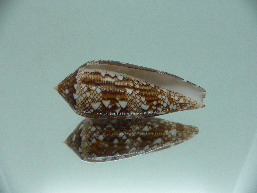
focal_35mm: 35
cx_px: 128
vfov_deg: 40.7
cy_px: 96
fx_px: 260
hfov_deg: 52.6
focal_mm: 4.6
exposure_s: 1/60
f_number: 2.8
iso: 80
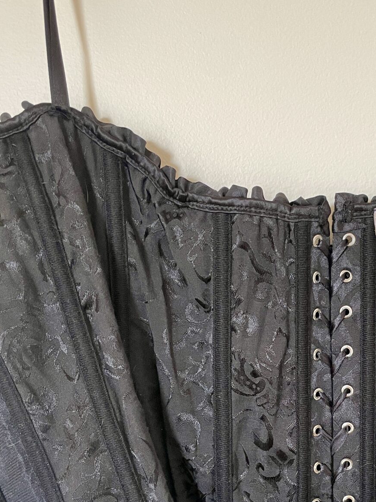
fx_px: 666
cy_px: 402
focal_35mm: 46
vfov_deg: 39.6
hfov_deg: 30.5
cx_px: 318
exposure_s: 1/76
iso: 125
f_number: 1.6
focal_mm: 4.2
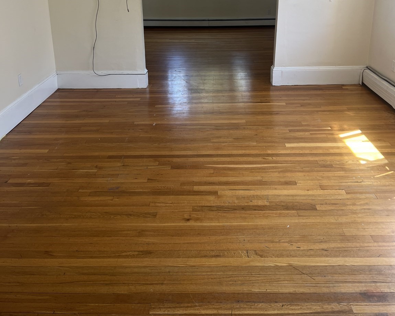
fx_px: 398
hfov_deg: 52.8
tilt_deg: -14.6
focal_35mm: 34
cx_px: 198
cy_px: 66
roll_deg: +1.5
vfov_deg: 41.6
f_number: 1.5
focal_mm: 5.7
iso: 64
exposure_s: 1/121
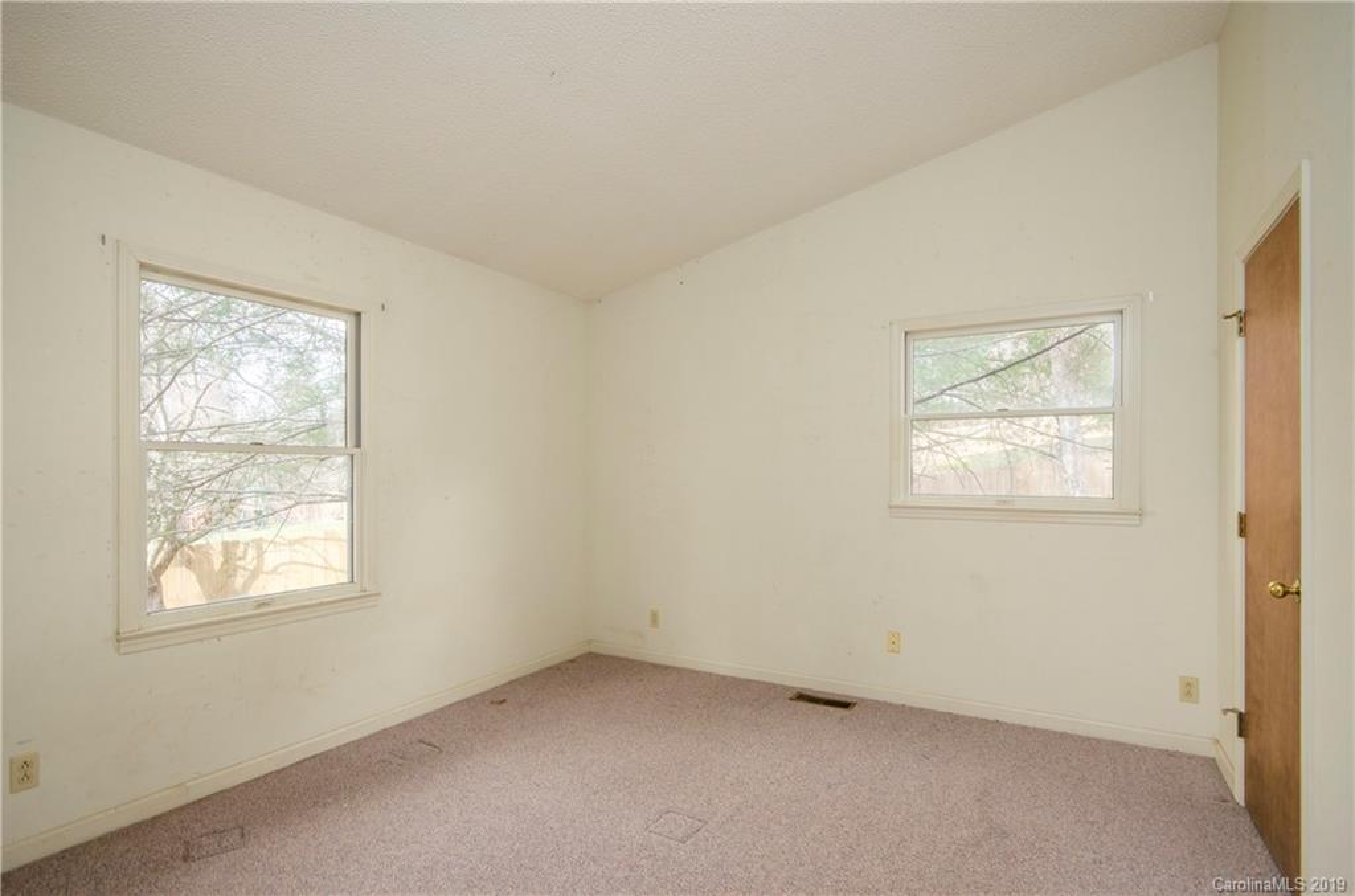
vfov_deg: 69.3
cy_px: 448
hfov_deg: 92.6
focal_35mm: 17
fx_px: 648
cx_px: 678
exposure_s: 1/100
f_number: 7.1
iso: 500
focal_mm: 11.5
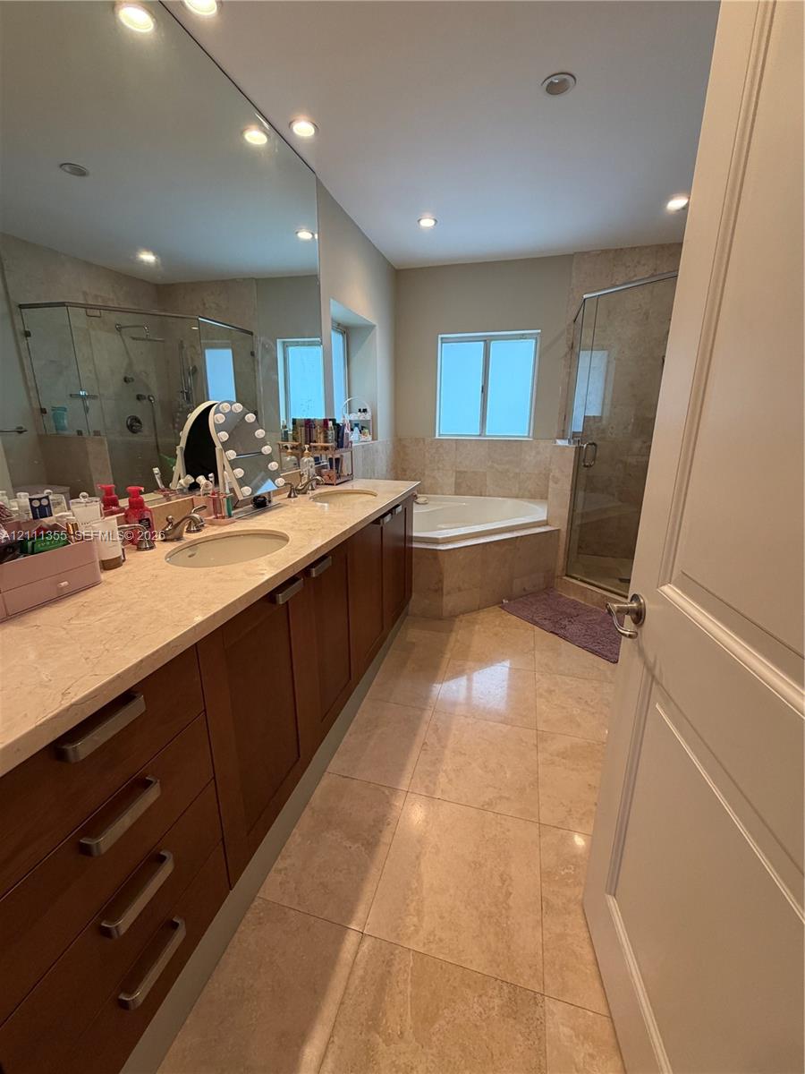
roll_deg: -0.7
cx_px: 402
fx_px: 434
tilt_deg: -16.0
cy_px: 537
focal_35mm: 14
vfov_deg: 102.1
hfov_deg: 85.7
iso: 200
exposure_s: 1/60
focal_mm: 2.22
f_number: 2.2
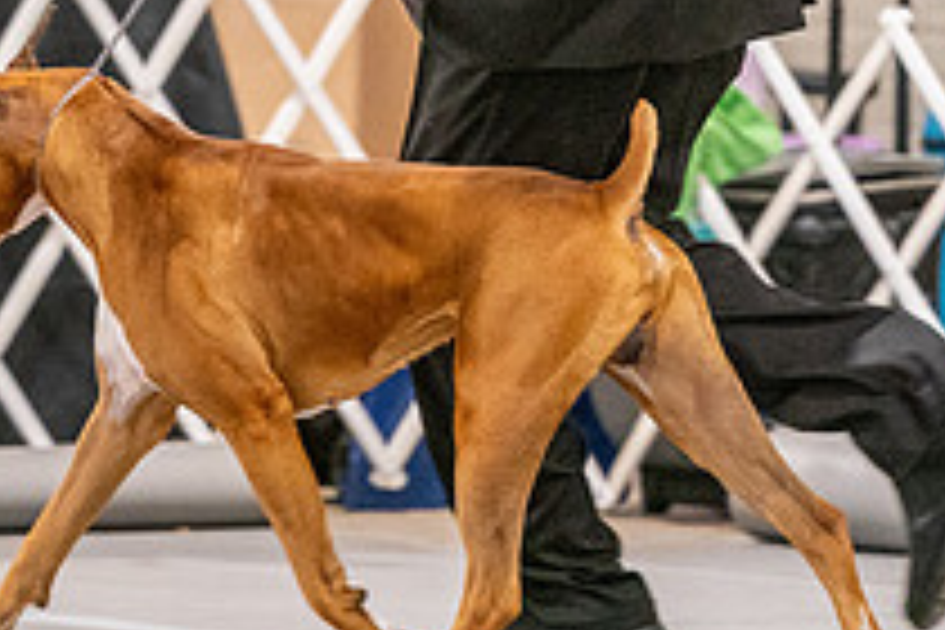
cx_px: 198
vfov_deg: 2.5
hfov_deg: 3.8
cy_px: -88
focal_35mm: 548
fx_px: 14384
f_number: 3.2
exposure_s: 1/250
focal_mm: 198
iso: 6400
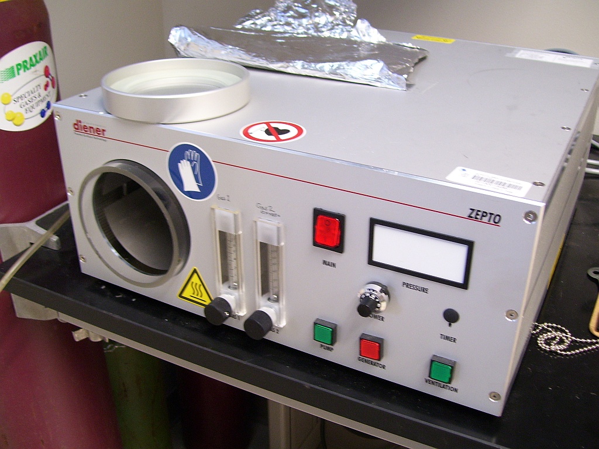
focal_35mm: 37
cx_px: 300
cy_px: 224
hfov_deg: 50.1
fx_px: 640
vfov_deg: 38.7
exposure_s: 1/10
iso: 160
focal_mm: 6
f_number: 2.7
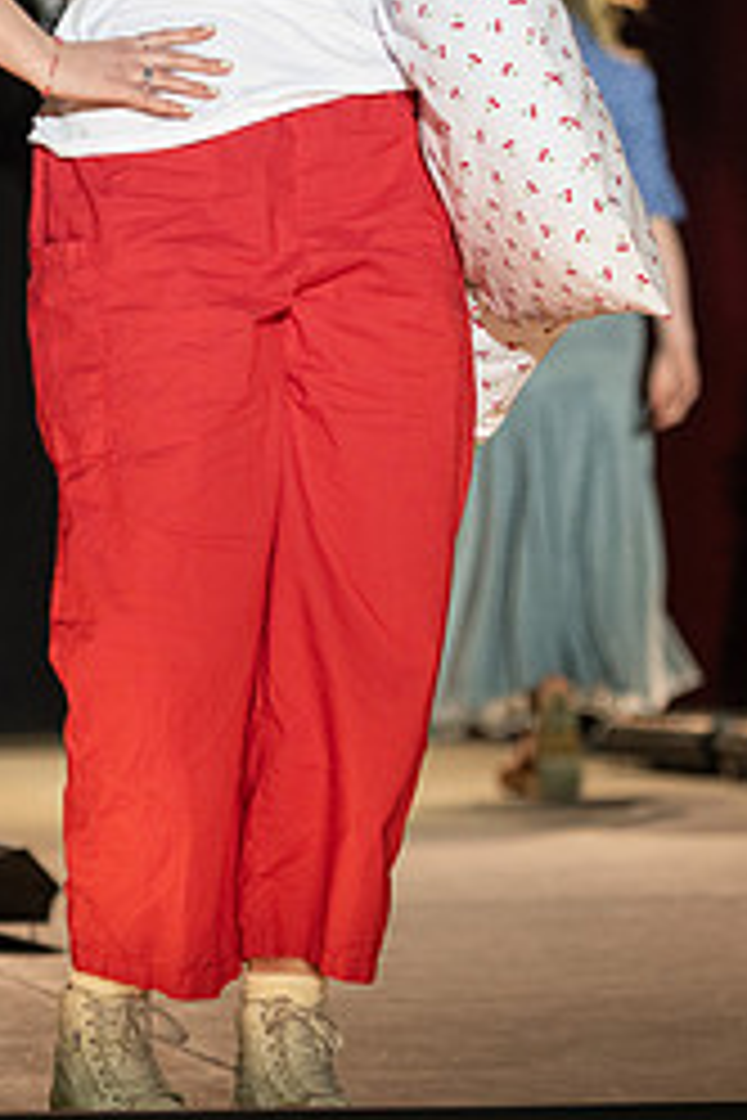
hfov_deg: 4.9
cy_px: 300
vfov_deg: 7.3
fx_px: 8808
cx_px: 334
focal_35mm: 283
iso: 800
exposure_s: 1/800
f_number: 2.8
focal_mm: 98
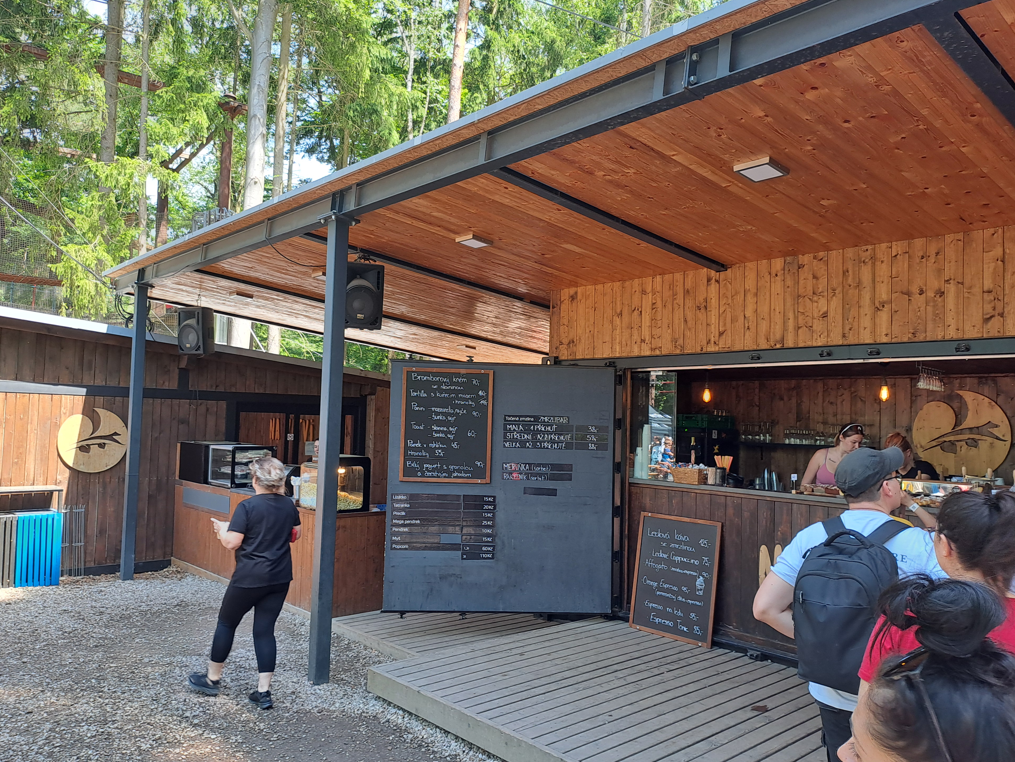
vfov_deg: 53.1
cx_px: 517
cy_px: 393
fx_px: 762
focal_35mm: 26
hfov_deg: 67.3
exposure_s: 1/100
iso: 40
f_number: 1.8
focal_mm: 4.65
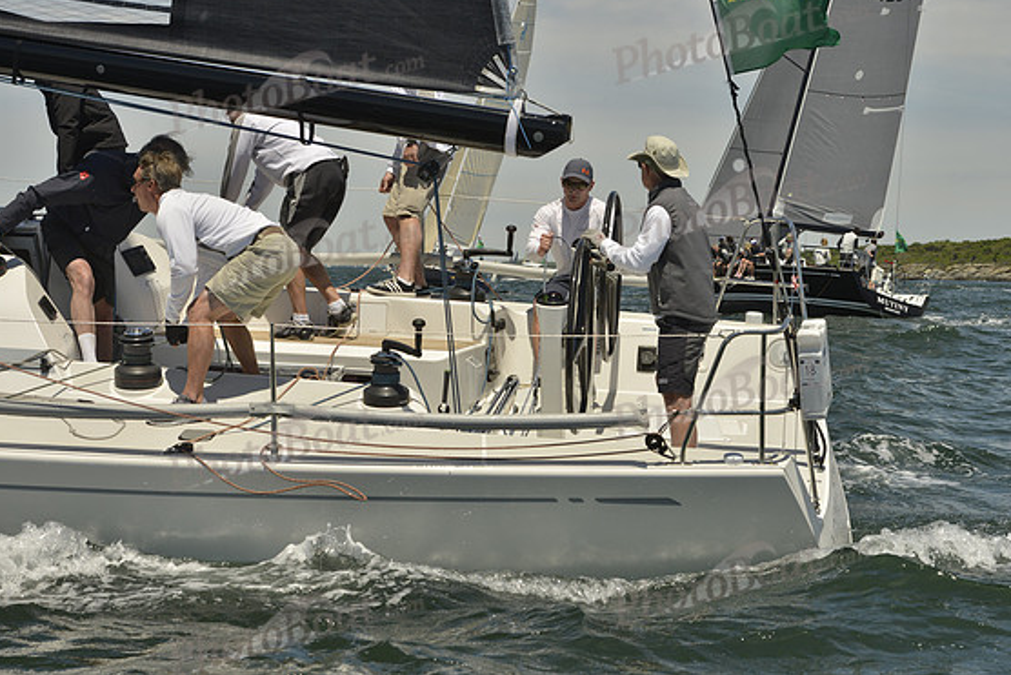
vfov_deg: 18.7
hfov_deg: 27.7
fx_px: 2050
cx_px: 520
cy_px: 325
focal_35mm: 73
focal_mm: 70
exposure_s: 1/1600
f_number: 9
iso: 280
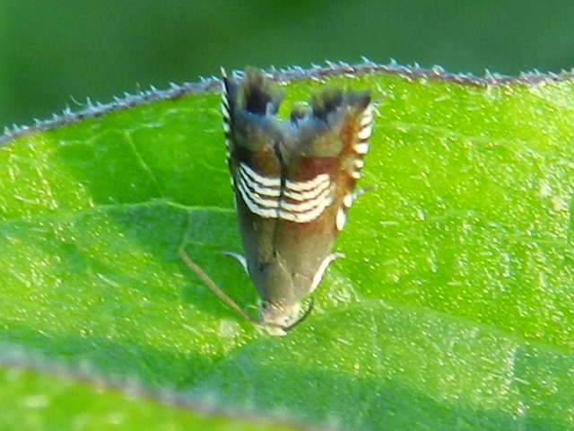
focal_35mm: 68
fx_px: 1128
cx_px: 287
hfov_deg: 28.6
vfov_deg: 21.6
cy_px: 216
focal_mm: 12.1
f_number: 4.7
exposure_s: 1/50
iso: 160
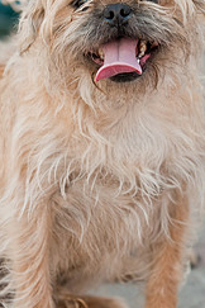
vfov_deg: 5.7
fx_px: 3083
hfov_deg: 3.8
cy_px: 128
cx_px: 127
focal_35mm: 361
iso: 400
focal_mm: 130
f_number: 4
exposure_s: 1/400
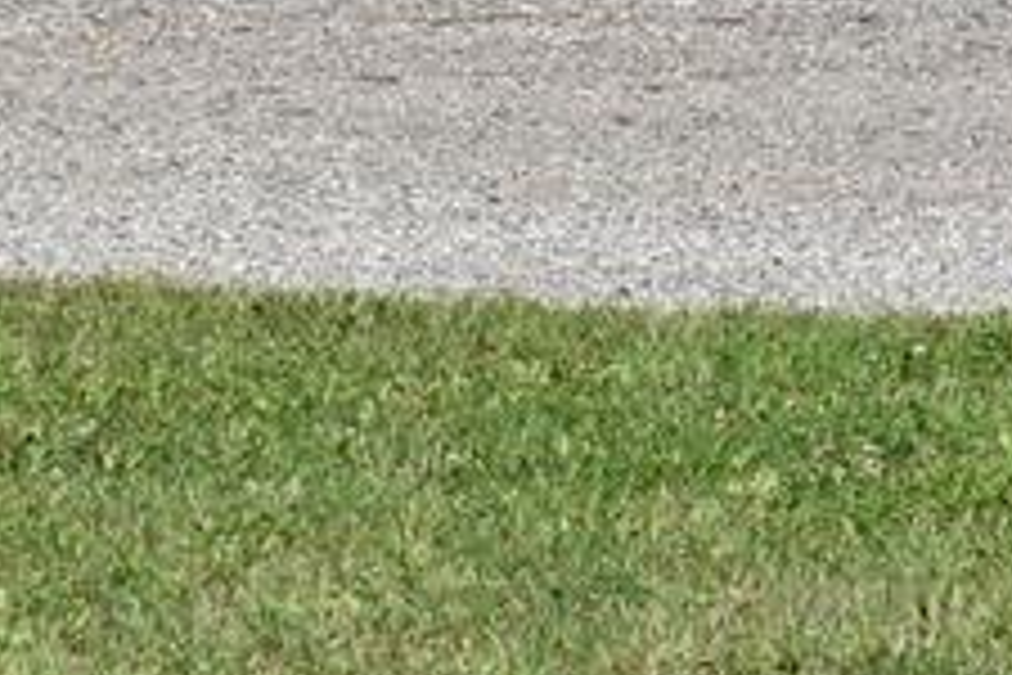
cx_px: 1075
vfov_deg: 4.7
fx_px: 8067
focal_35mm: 287
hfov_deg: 7.1
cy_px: -742
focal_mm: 42
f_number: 11
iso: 100
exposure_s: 1/200
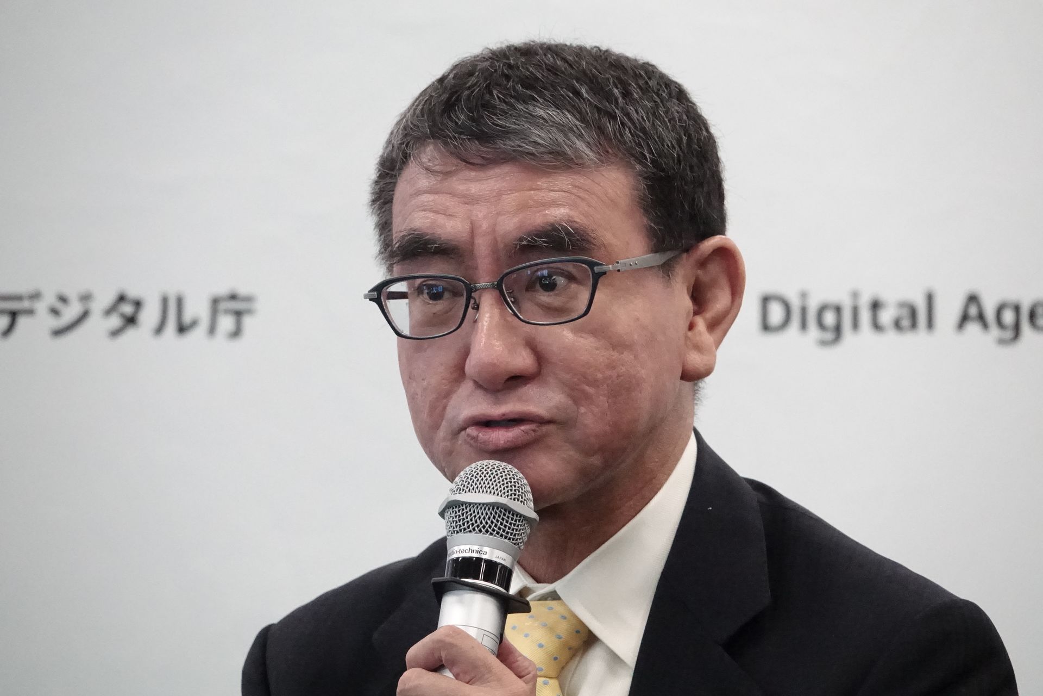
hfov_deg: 5.6
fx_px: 10748
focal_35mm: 371
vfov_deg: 3.7
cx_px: 522
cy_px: 348
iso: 6400
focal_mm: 135.89
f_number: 4
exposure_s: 1/400
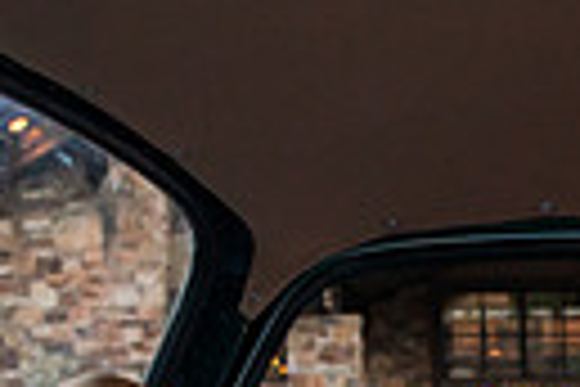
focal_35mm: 108
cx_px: 477
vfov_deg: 11.9
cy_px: 630
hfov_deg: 18.7
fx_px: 1740
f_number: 5
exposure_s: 1/640
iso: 3200
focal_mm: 24
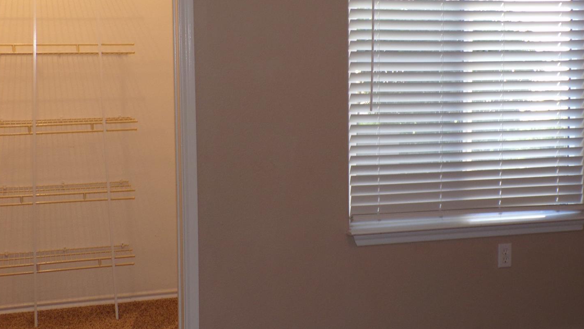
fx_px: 836
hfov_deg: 38.5
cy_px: 140
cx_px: 292
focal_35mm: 54
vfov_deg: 22.2
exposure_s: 1/34
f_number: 3.5
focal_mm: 8.7
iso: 147
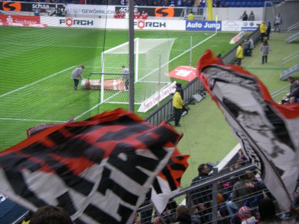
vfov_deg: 13.2
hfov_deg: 17.6
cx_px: 150
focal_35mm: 112
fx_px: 967
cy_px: 112
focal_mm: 18.5
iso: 250
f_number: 4.1
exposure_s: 1/100
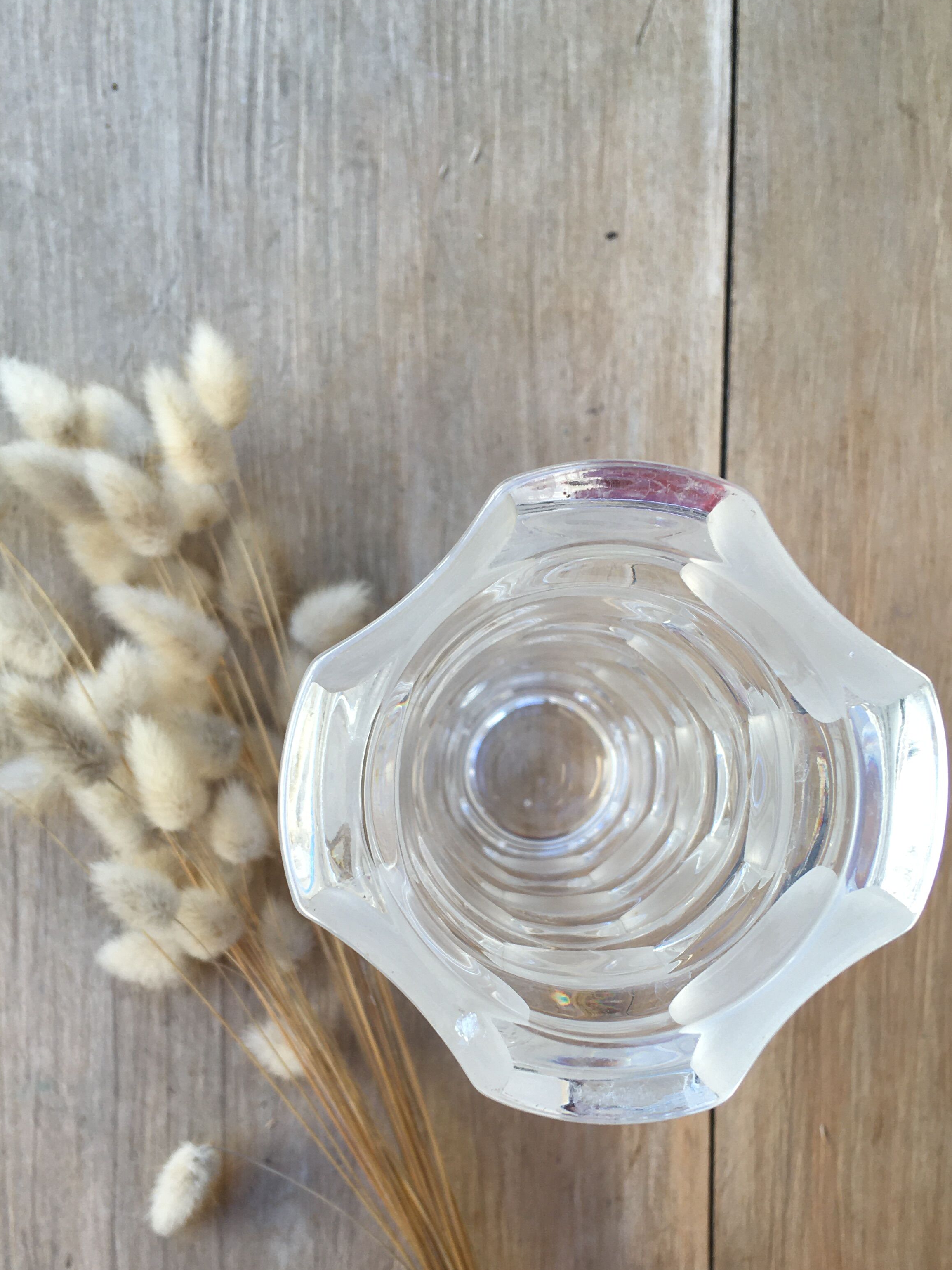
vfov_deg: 48.5
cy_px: 800
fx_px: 1393
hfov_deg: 37.7
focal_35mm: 38
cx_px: 504
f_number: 2.2
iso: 25
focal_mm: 4.15
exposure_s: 1/112
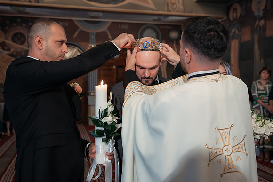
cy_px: 75
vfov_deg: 37.9
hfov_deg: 54.5
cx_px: 141
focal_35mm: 35
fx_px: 265
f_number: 2.8
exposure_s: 1/200
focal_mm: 28
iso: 3200
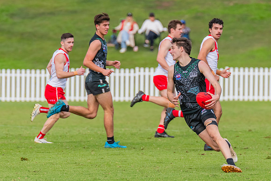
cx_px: 184
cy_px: 79
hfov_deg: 2.7
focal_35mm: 750
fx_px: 5648
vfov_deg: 1.8
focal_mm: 420
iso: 800
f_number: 7.1
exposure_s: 1/1600
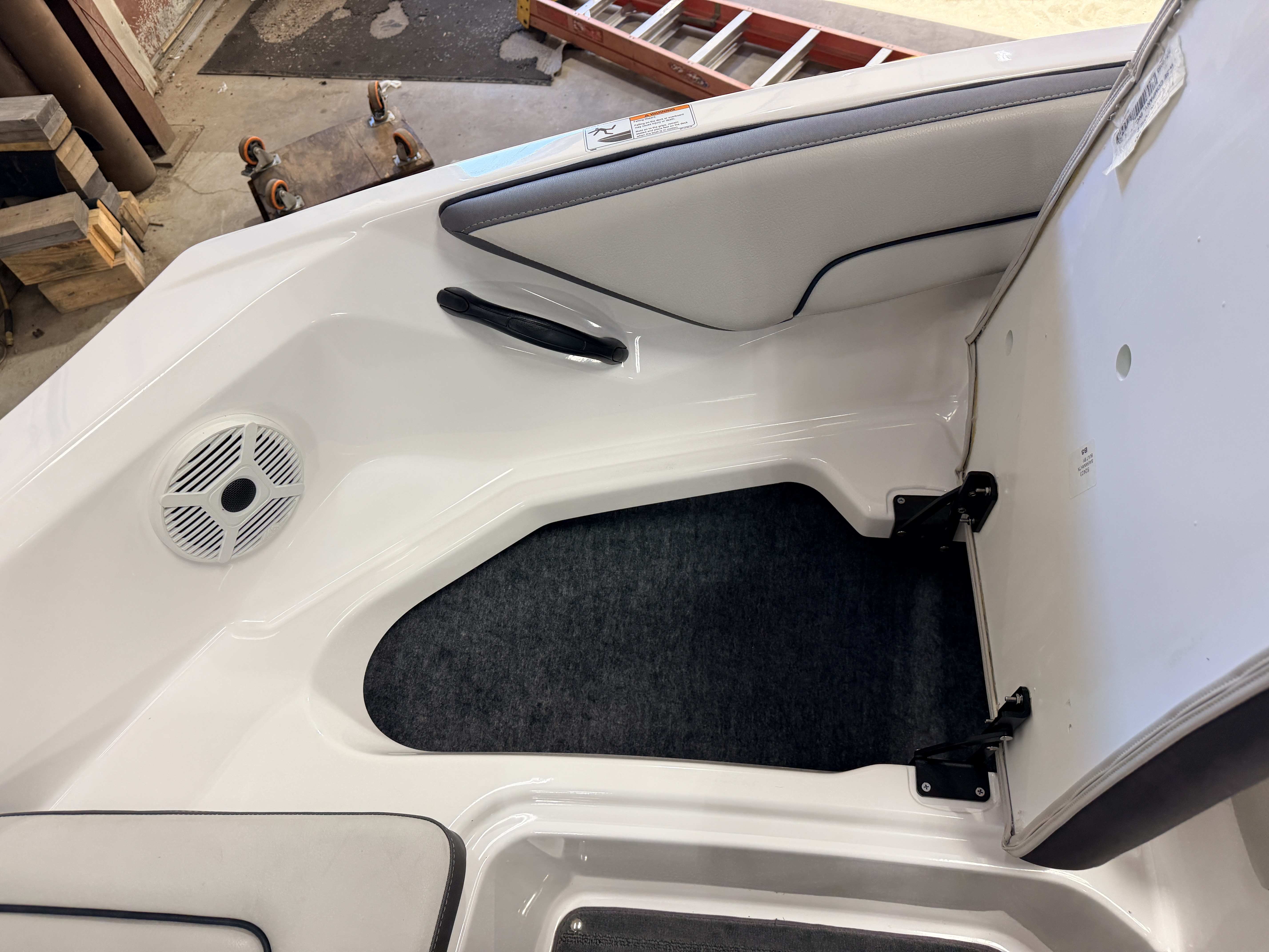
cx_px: 634
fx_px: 880
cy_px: 476
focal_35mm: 24
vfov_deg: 56.8
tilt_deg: -54.4
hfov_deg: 71.6
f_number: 1.78
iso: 125
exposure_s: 1/120
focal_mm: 6.76
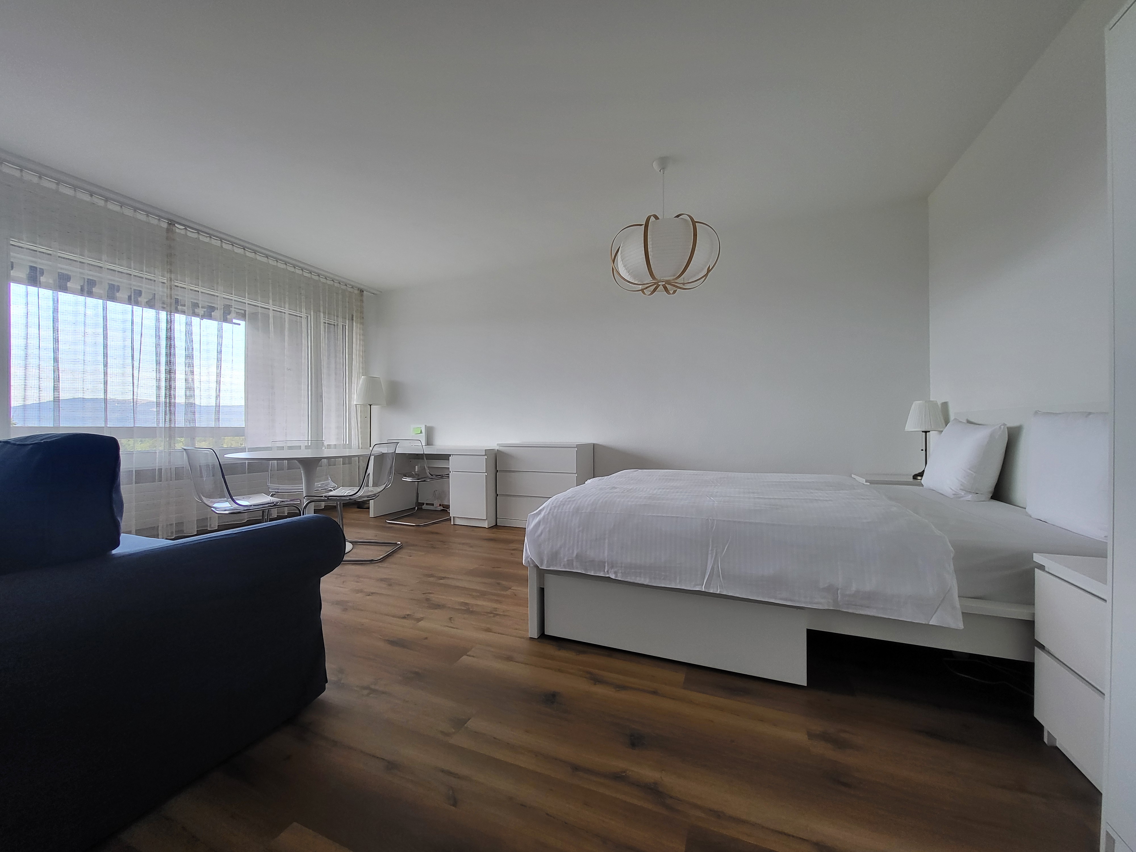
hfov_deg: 106.2
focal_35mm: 13
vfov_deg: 89.9
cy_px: 426
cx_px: 568
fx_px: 427
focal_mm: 1.74
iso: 80
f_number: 2.2
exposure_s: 1/50
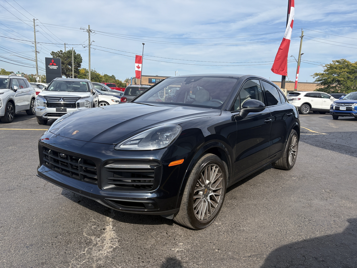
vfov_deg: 53.1
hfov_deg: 67.3
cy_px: 134
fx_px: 268
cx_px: 178
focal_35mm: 26
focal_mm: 5.96
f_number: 1.6
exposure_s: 1/2538
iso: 50
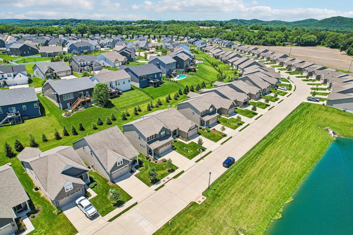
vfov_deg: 57.2
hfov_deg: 78.6
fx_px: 216
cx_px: 176
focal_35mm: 22
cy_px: 118
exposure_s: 1/2500
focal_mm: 8.4
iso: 100
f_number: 2.8
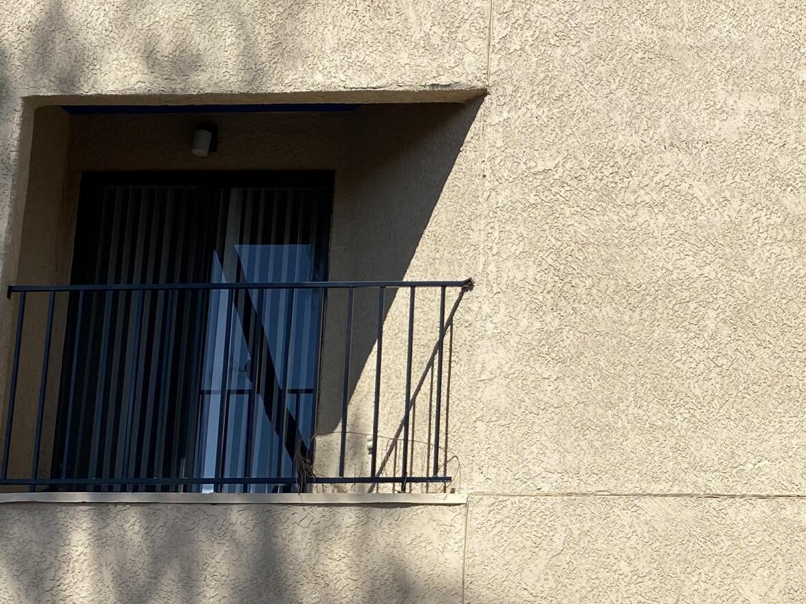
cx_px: 762
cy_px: 488
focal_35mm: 66
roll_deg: -1.4
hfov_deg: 28.0
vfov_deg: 21.9
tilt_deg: +9.9
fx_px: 1536
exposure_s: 1/3401
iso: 32
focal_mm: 4.25
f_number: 1.8
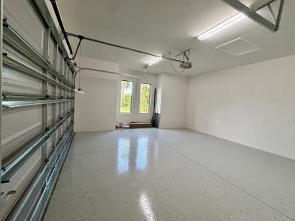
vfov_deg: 81.7
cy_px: 112
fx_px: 128
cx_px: 155
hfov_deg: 98.1
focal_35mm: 15
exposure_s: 1/60
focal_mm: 2.22
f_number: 2.2
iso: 250
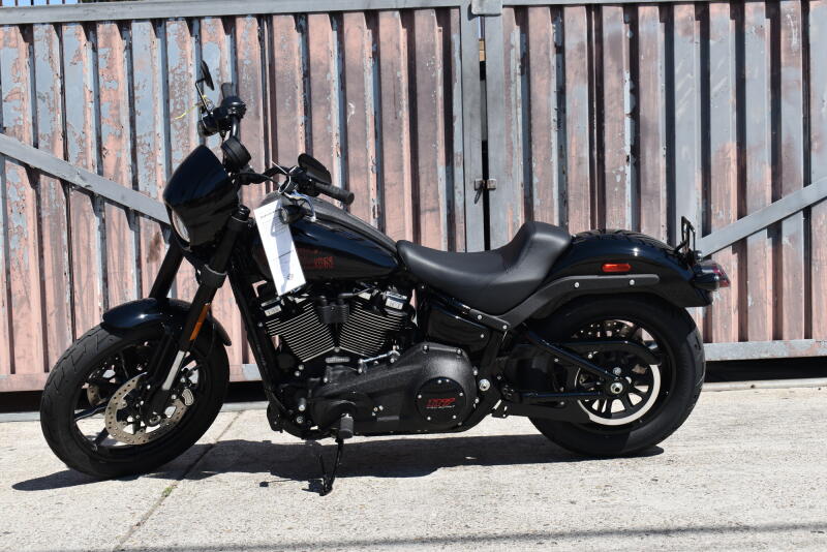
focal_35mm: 52
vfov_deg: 25.8
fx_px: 1206
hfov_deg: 37.8
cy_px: 276
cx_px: 414
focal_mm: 35
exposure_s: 1/250
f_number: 8
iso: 100
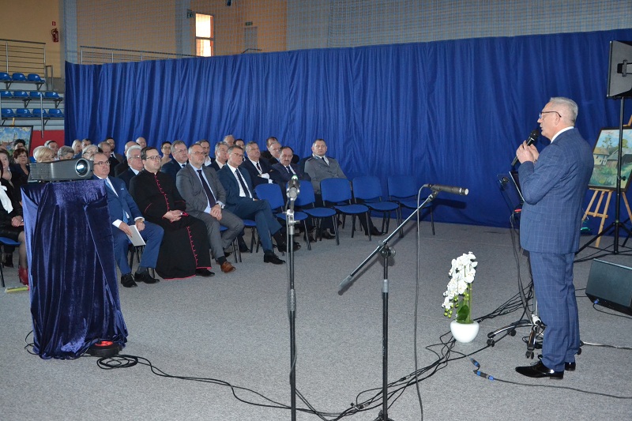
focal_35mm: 45
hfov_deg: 43.6
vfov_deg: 29.9
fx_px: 790
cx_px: 316
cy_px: 210
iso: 3200
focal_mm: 30
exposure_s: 1/60
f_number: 4.2
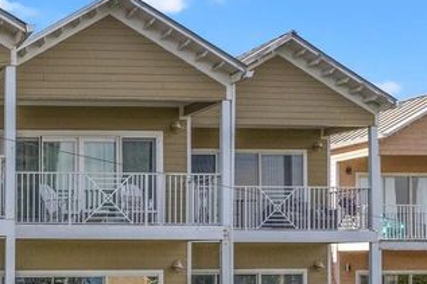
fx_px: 842
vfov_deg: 18.7
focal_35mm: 71
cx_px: -137
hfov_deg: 24.6
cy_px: 272
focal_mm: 8.38
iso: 100
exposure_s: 1/2500
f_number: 2.8
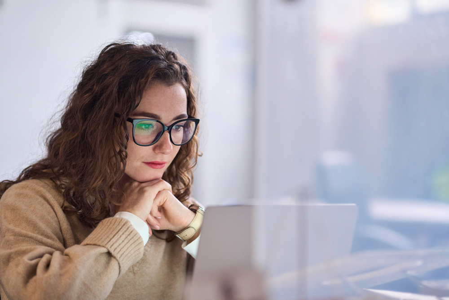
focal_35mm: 85
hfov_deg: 23.9
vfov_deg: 16.1
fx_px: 1060
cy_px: 150
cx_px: 224
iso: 800
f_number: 2.2
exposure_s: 1/160
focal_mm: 85
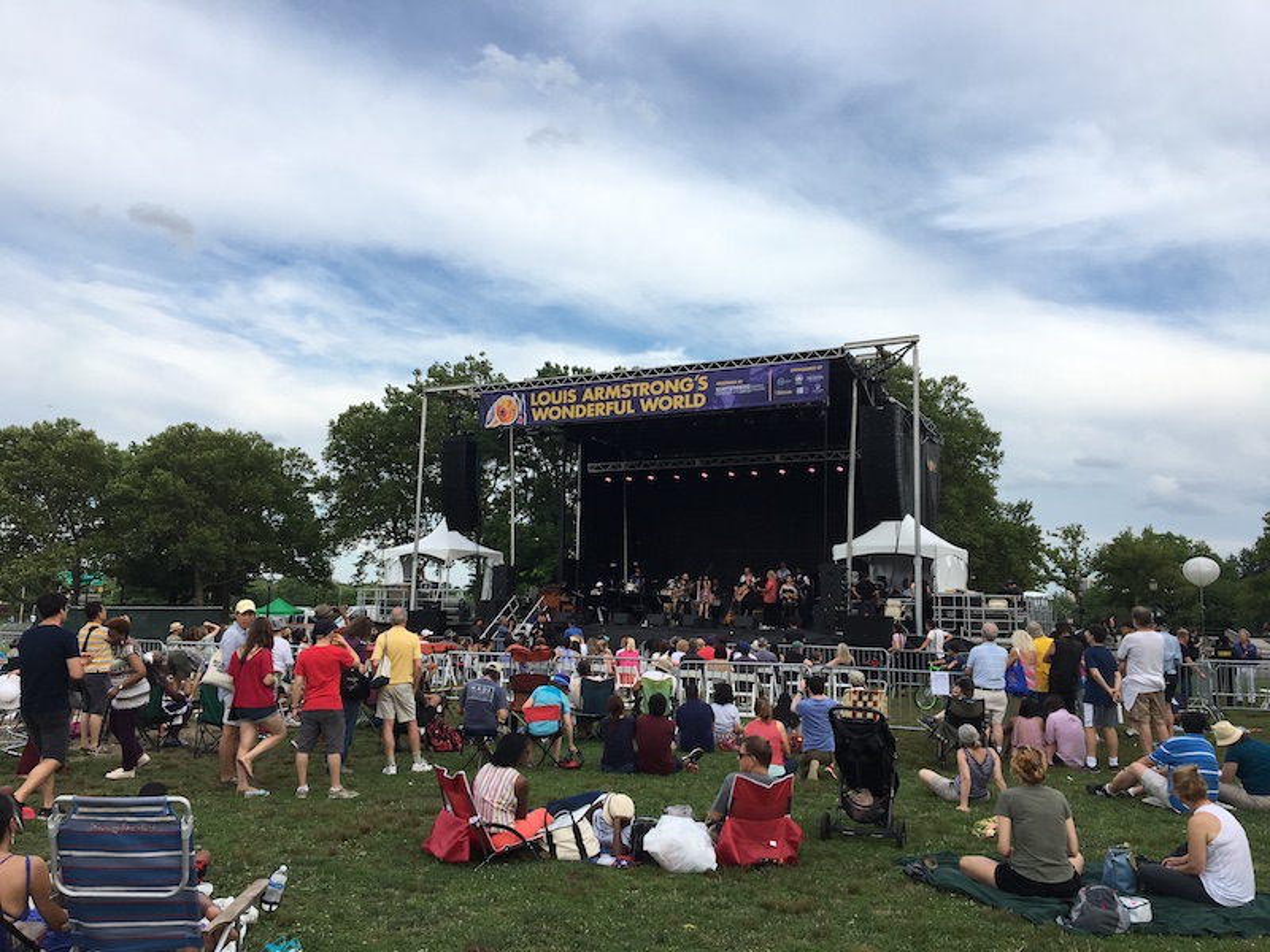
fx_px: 1064
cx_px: 635
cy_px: 476
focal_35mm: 29
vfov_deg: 48.2
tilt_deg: +7.1
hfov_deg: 61.7
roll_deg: -1.4
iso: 25
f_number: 2.2
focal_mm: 4.15
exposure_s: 1/884
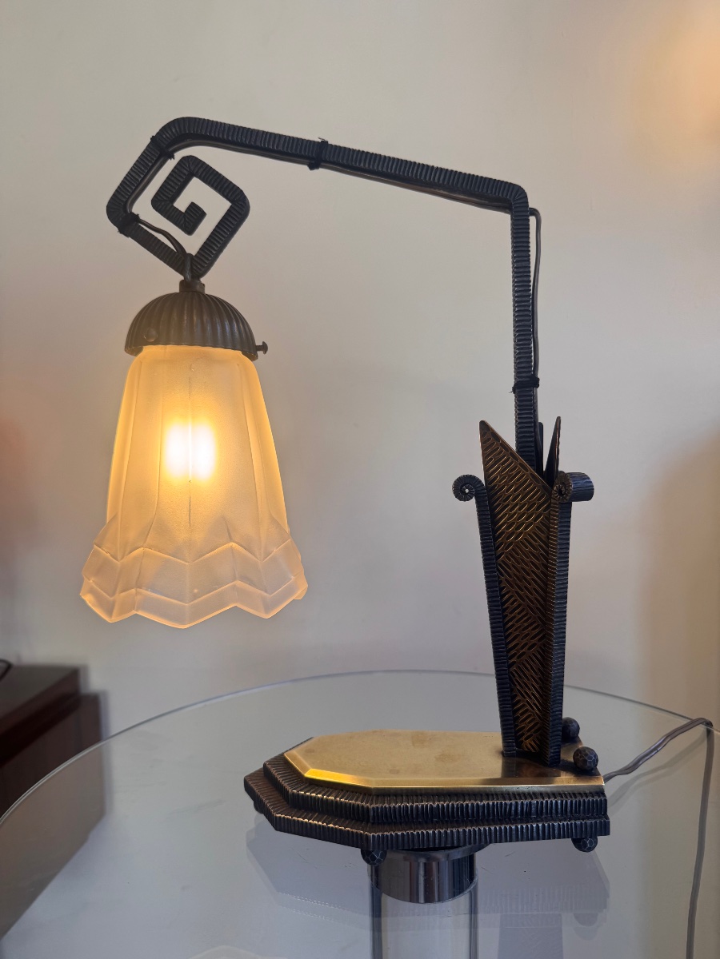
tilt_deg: -3.4
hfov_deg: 56.8
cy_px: 480
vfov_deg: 71.6
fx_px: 666
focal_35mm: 24
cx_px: 360
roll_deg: +0.3
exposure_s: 1/186
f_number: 1.78
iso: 64
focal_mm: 6.76
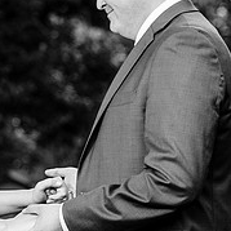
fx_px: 2771
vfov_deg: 4.8
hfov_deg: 4.8
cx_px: 75
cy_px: 186
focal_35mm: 367
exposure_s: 1/200
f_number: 4
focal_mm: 116
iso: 100
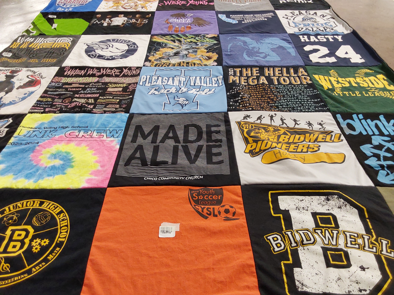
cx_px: 197
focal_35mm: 28
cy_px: 148
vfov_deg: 49.7
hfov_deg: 63.4
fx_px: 319
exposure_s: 1/60
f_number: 1.9
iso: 125
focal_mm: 2.91
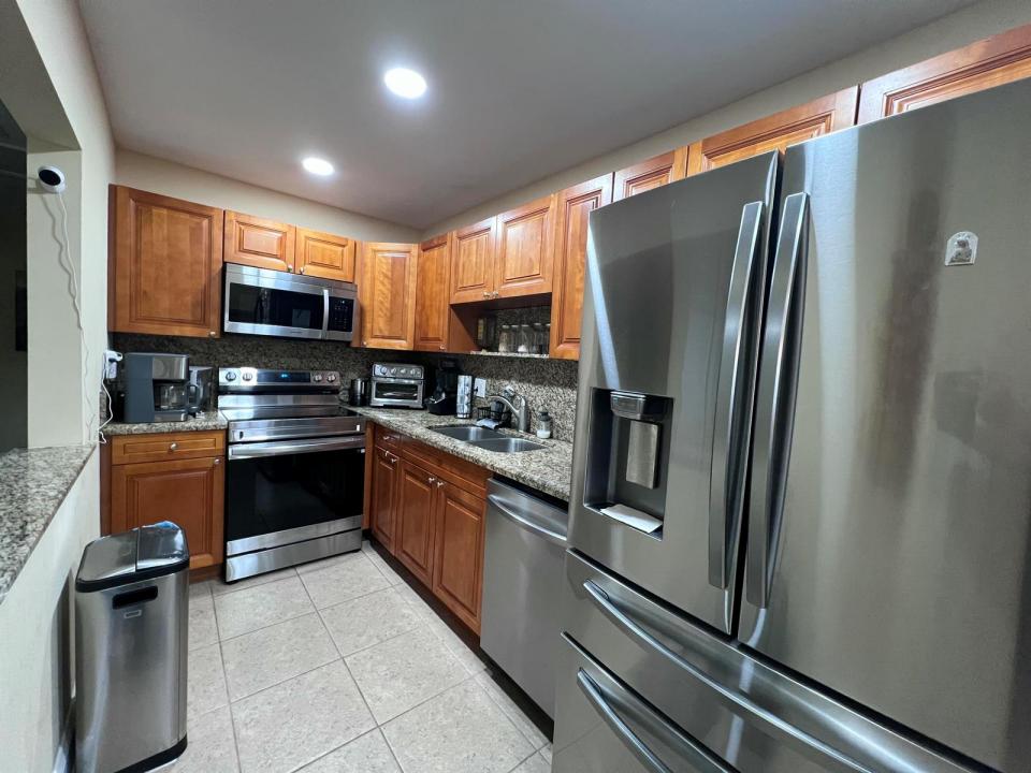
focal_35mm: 13
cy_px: 386
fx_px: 387
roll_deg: -3.5
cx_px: 516
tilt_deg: -3.4
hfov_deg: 106.2
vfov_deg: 89.9
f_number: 1.8
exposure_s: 1/60
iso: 400
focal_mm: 1.57
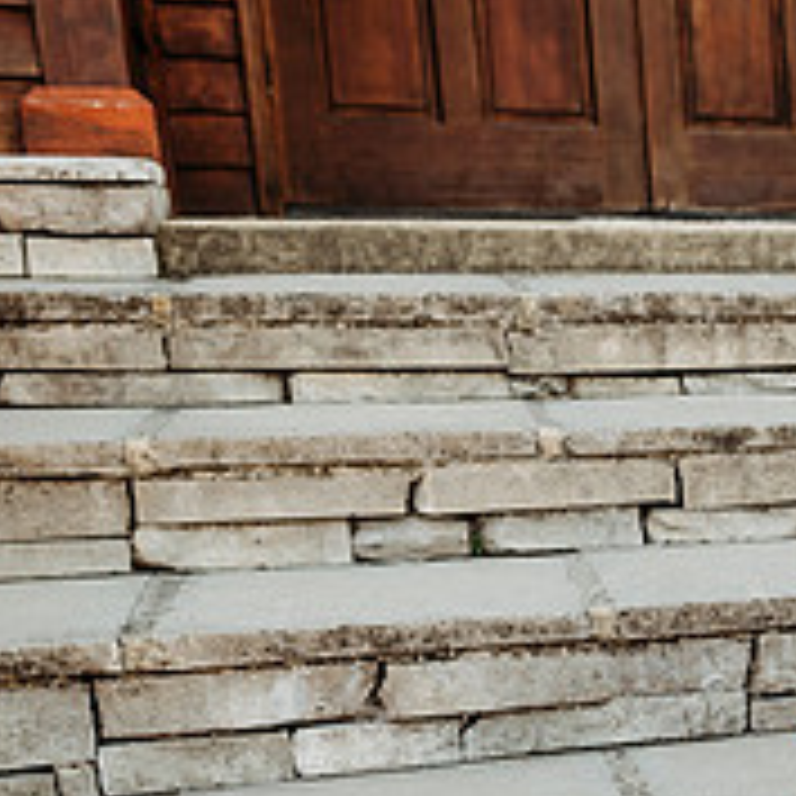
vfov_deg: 25.0
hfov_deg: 21.9
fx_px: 1743
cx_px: 1151
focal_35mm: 67
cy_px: 717
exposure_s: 1/320
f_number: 2.8
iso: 250
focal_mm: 24
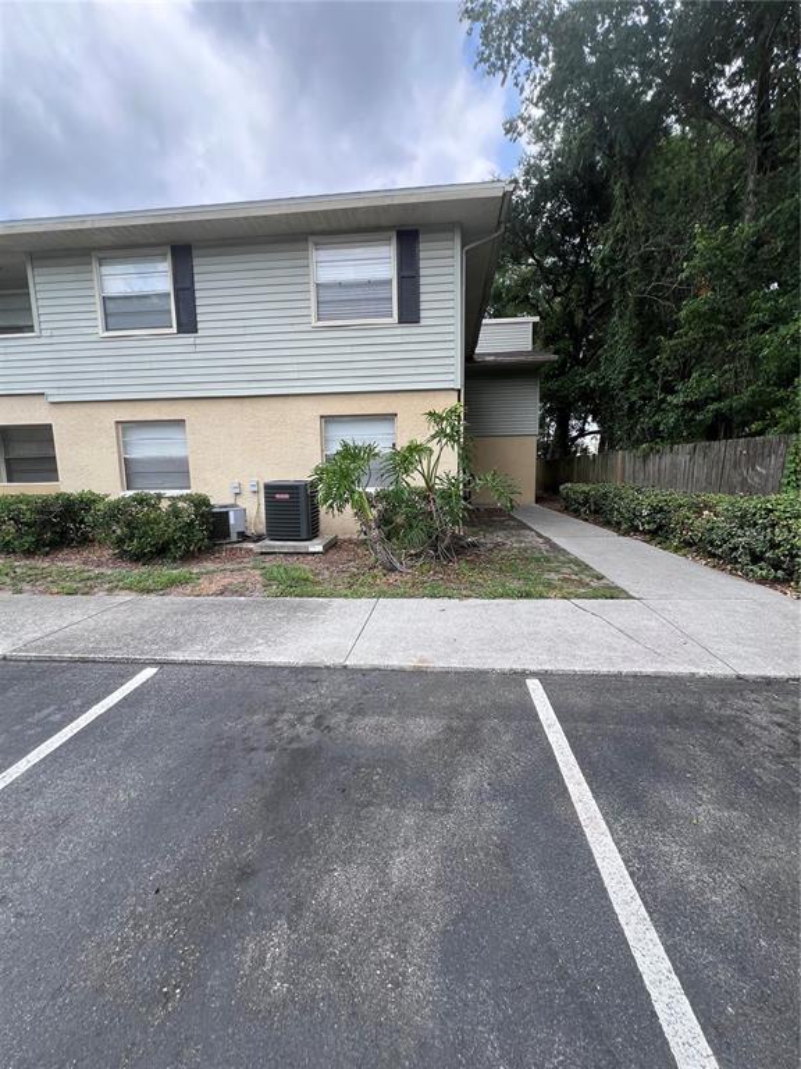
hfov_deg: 89.9
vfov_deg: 106.2
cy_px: 534
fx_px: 401
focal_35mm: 13
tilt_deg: -7.9
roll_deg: +2.0
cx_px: 400
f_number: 1.8
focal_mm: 1.57
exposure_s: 1/673
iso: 32
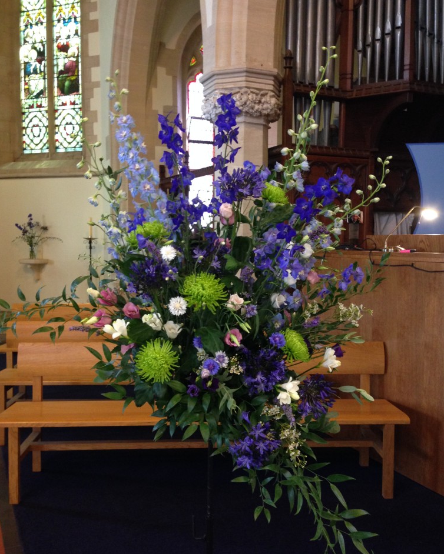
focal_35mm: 35
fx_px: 575
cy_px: 273
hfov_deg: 42.2
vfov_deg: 51.5
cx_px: 223
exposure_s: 1/20
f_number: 2.4
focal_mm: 4.12
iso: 250
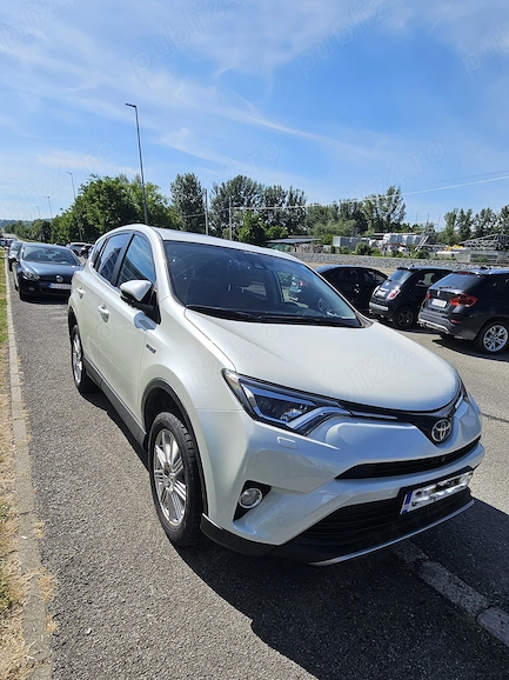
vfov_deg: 86.4
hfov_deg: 71.3
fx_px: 353
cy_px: 415
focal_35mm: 18
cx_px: 287
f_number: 2.2
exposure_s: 1/3075
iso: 50
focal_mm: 2.2
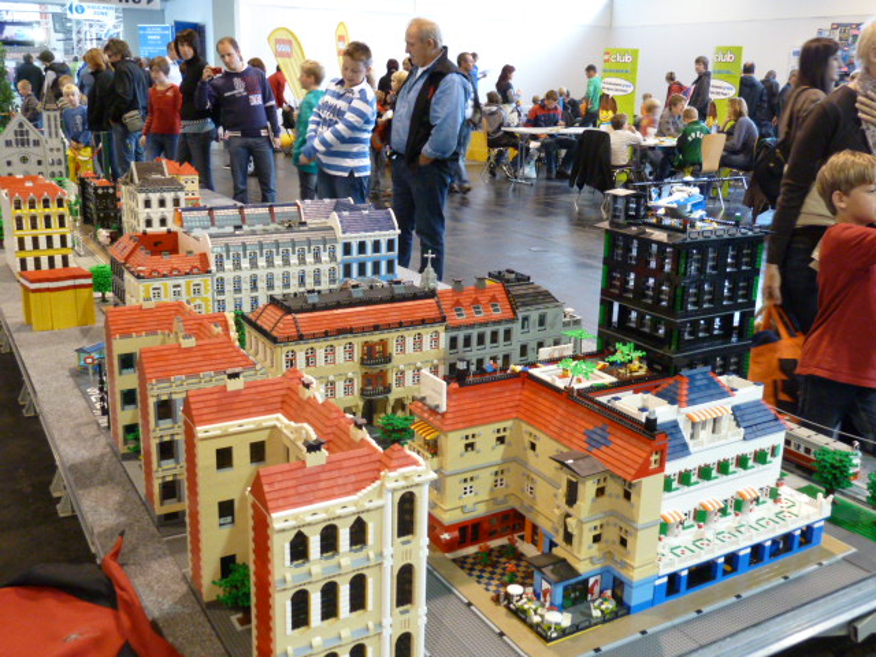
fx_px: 886
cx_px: 438
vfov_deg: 40.7
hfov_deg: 52.6
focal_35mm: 35
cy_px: 328
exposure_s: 1/20
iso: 400
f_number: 3.5
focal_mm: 5.7
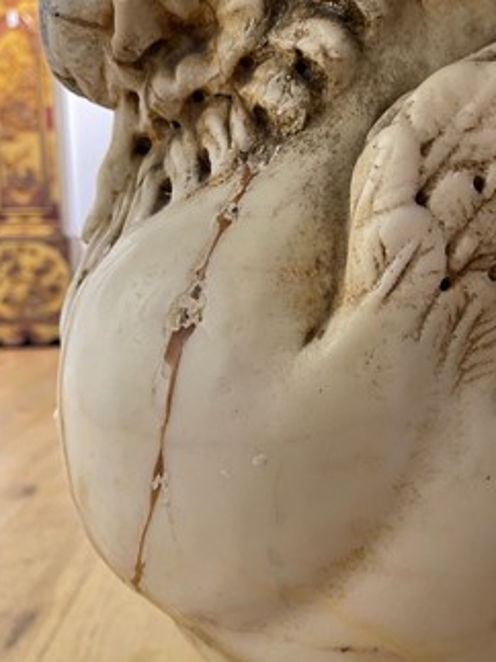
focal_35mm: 31
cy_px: 312
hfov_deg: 45.2
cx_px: 295
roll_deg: +1.9
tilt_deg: -6.7
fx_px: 593
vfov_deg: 58.3
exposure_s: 1/50
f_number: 1.6
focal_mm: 5.1
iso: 160
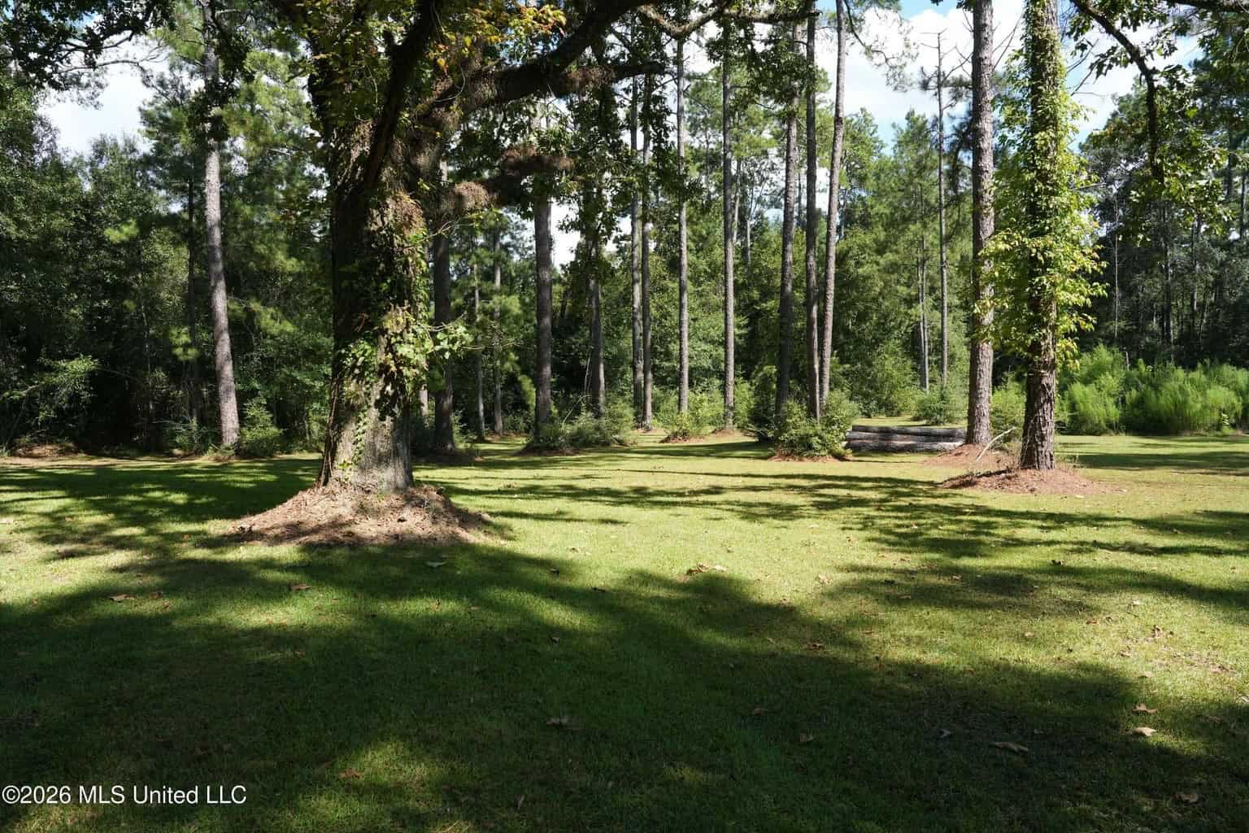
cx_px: 624
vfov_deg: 53.1
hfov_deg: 73.7
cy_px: 416
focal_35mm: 24
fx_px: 833
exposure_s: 1/250
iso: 320
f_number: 8
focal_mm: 24
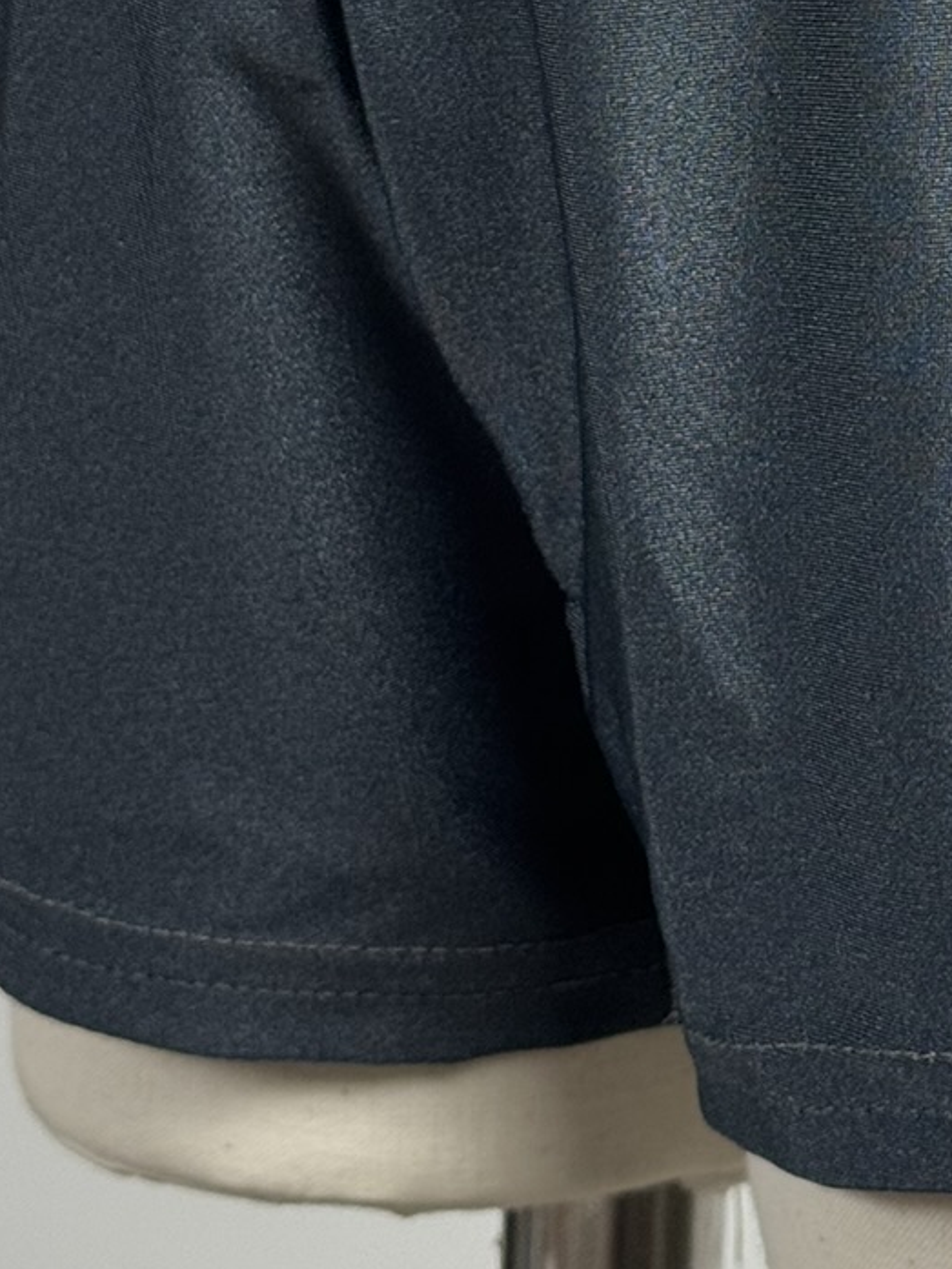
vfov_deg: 13.8
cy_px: -40
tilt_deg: -6.1
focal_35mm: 141
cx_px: 996
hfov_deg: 10.4
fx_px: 5169
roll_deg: +0.1
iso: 80
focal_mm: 6.76
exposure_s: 1/100
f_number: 1.78
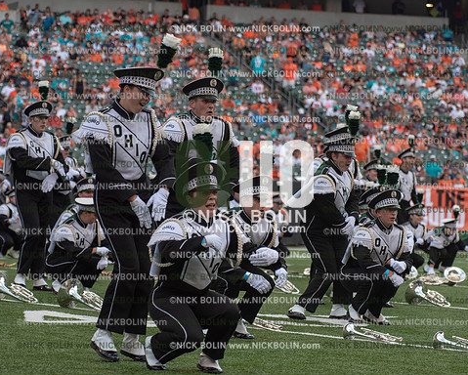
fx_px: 2204
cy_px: 187
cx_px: 244
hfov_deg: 12.1
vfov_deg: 9.7
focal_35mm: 159
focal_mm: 140
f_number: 5.6
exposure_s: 1/1250
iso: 400
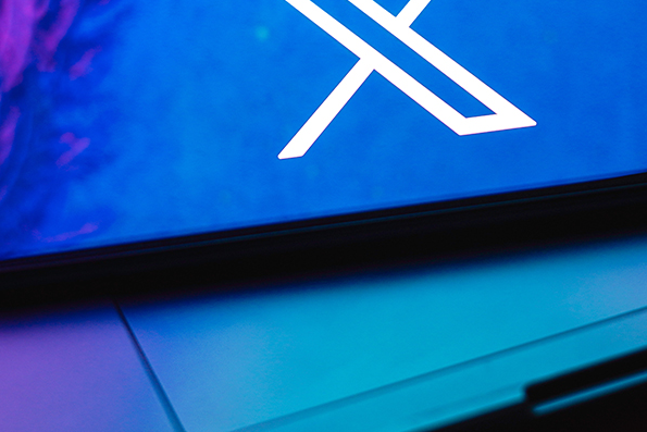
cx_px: 395
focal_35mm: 126
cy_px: 79
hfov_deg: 16.2
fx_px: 2265
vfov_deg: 10.8
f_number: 2.8
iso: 160
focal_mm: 50
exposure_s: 1/10
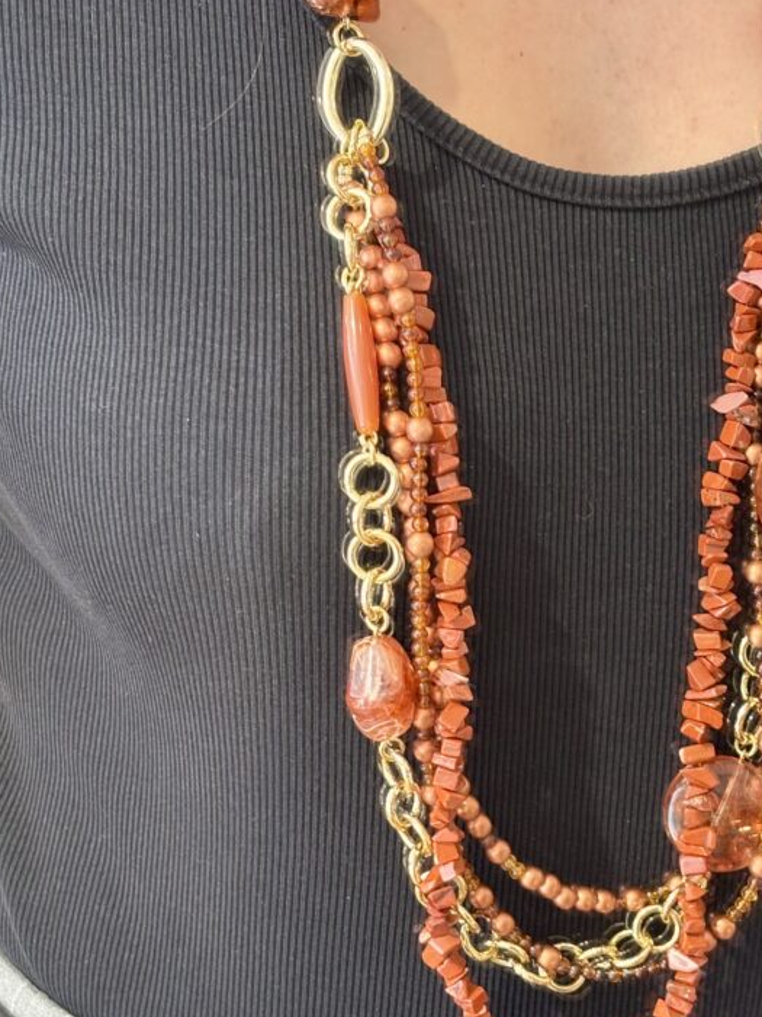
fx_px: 2233
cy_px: 637
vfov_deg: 25.6
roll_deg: -1.8
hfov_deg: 19.3
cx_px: 466
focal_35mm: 76
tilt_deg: -18.9
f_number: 1.6
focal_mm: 5.96
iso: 100
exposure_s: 1/33
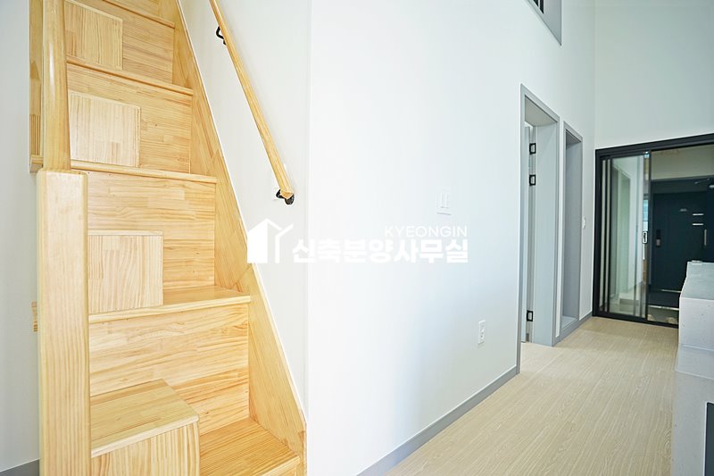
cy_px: 238
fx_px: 337
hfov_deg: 93.3
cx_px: 357
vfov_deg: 70.4
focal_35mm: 17
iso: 250
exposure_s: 1/40
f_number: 4
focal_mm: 17
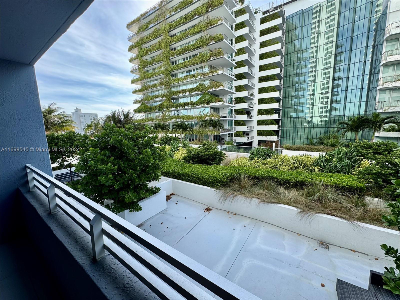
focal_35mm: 14
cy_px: 150
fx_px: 162
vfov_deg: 85.7
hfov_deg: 102.1
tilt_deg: -9.2
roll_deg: +1.4
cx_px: 200
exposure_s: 1/390
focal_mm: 2.22
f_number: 2.2
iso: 40
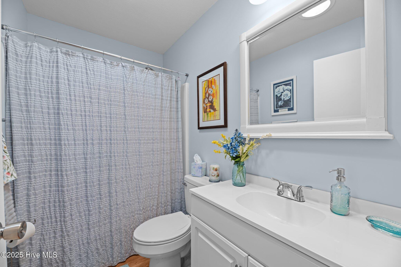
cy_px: 134
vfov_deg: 81.2
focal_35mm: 14
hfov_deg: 104.3
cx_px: 200
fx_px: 156
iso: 100
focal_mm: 14
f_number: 9
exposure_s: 1/2.5
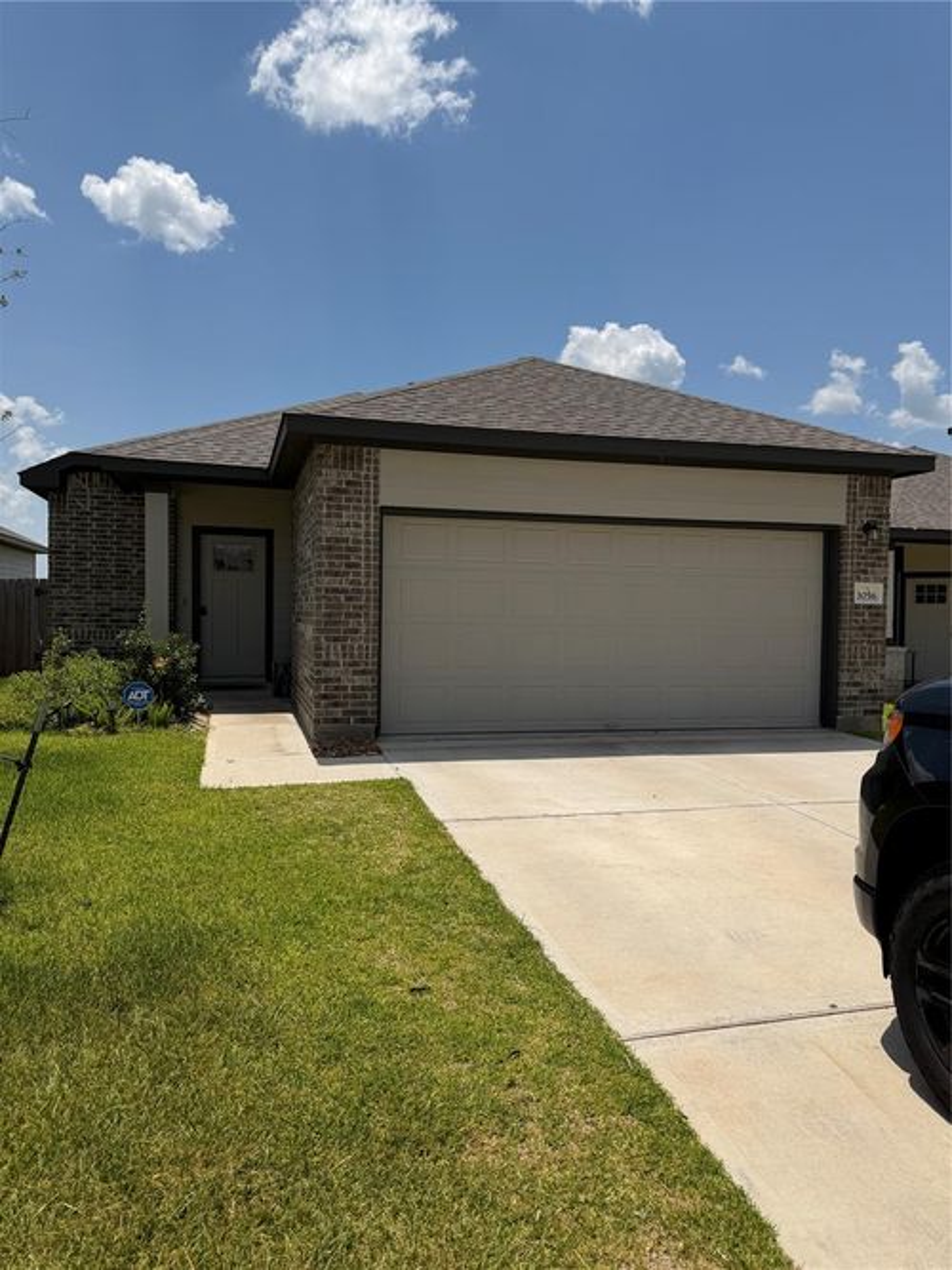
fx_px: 880
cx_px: 476
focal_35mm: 24
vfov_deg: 71.6
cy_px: 635
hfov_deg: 56.8
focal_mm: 6.76
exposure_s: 1/9091
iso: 80
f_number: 1.78
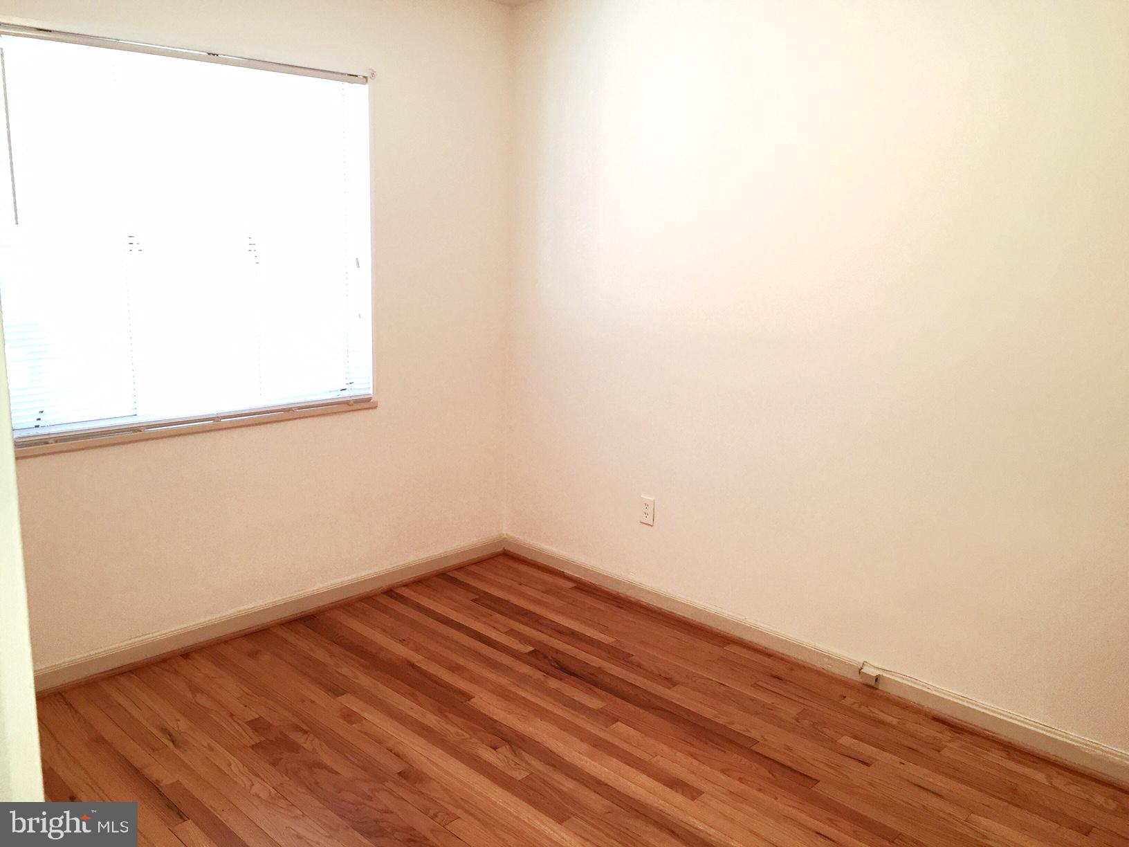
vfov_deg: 48.2
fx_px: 946
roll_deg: -1.6
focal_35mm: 29
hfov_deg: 61.7
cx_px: 564
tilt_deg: -12.0
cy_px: 424
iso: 32
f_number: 2.2
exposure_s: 1/45
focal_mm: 4.15
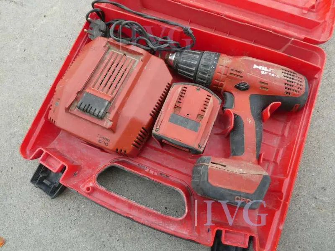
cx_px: 168
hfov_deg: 71.6
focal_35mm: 24
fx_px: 232
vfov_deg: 56.8
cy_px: 126
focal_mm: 4.3
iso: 80
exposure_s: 1/100
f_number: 3.3
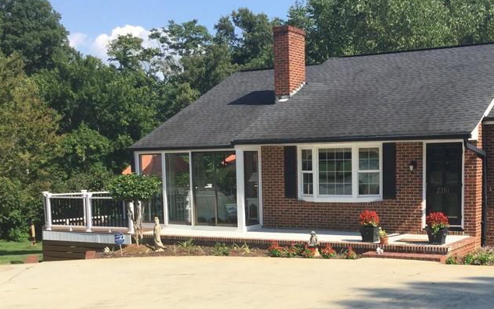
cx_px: 326
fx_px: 714
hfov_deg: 37.8
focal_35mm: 53
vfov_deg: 24.0
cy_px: 247
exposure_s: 1/1148
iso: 25
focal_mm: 3.3
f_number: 2.4
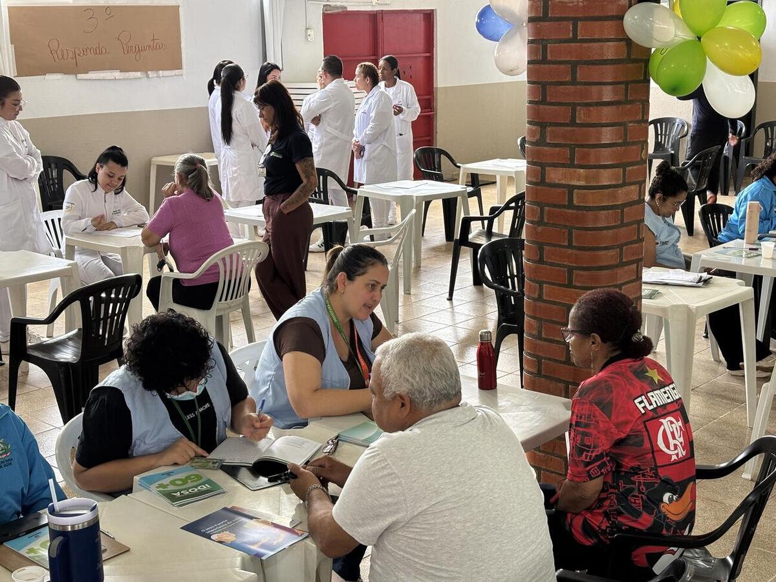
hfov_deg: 36.8
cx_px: 388
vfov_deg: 28.0
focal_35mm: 52
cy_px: 291
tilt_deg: -12.4
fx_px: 1166
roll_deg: +1.6
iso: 64
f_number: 1.6
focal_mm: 5.96
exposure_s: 1/60
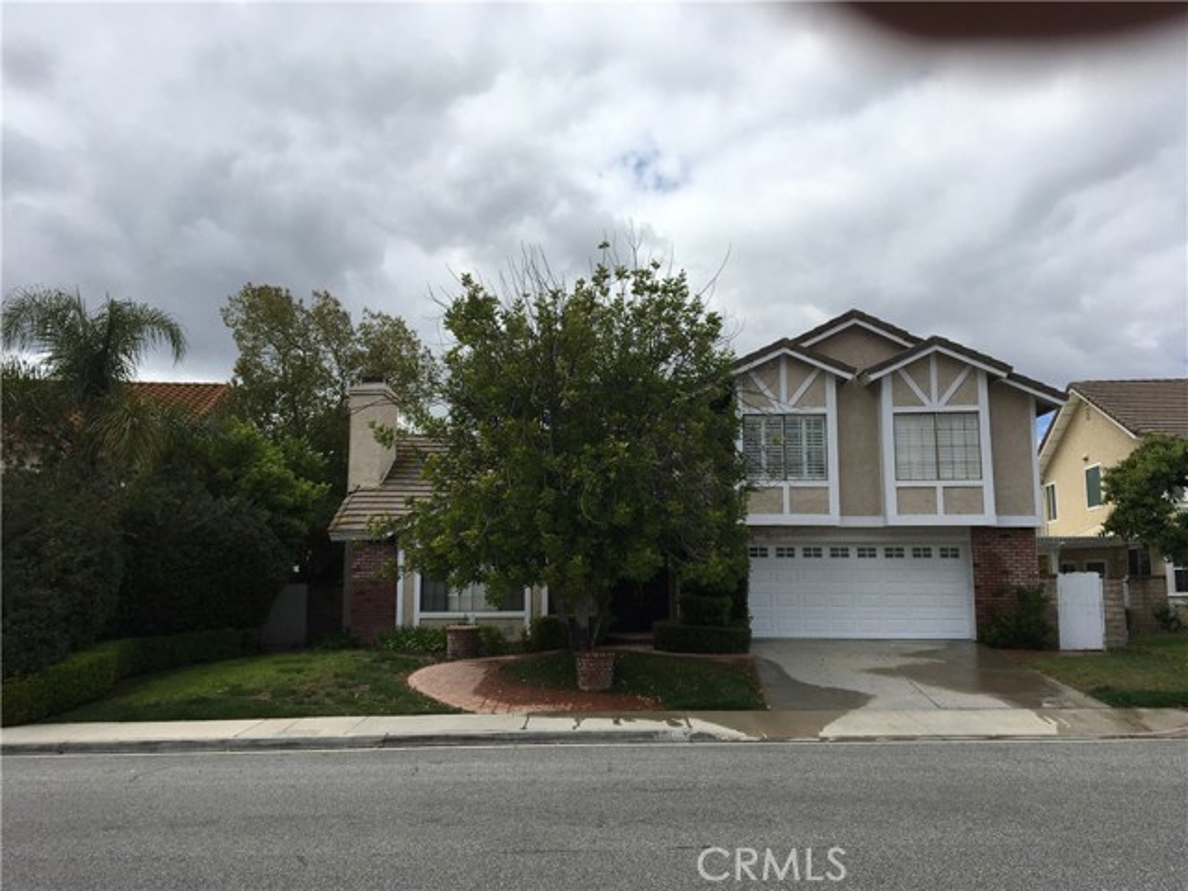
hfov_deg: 61.7
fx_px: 995
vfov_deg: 48.2
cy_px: 446
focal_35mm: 29
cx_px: 594
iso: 25
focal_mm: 4.15
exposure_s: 1/2849
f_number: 2.2
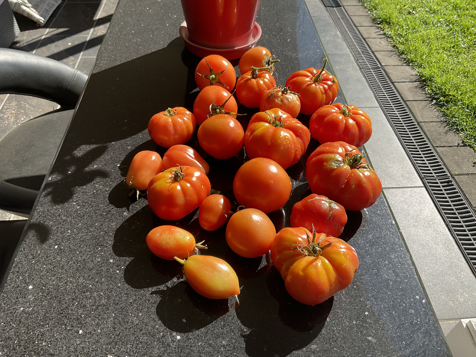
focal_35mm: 29
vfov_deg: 48.2
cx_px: 238
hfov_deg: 61.7
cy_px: 178
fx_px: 399
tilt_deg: -45.2
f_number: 1.8
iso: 16
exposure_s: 1/869
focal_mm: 3
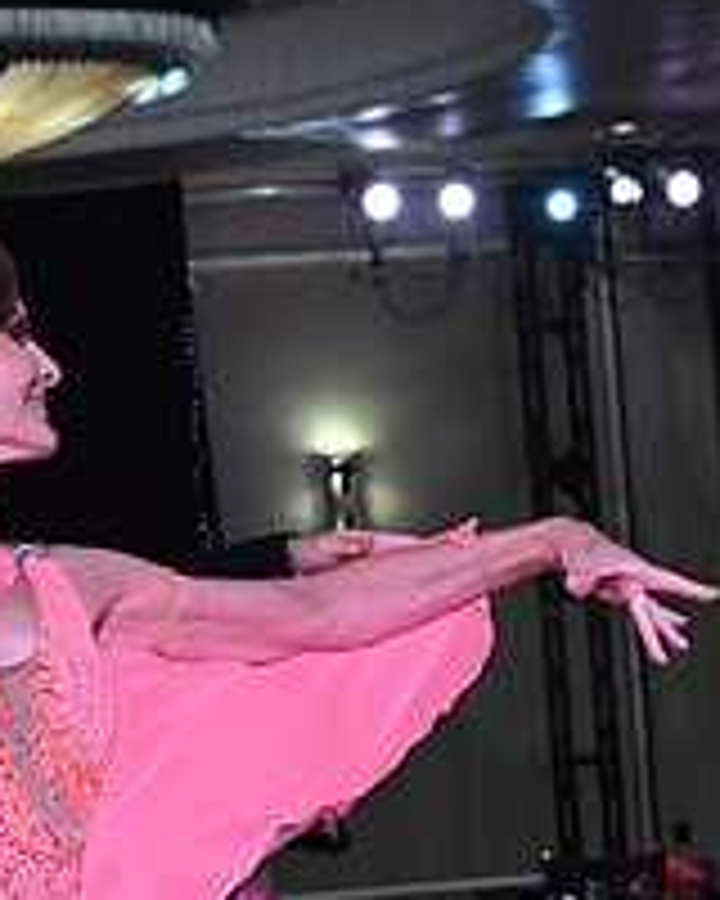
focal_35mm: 161
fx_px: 4288
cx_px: 20
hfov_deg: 9.5
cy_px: 1062
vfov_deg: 11.7
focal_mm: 59
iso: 5000
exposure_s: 1/320
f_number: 7.1
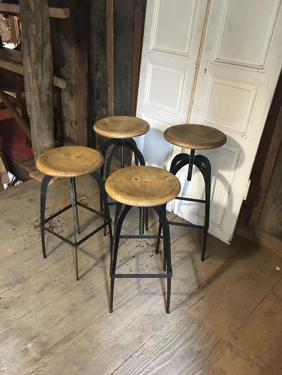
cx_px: 141
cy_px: 188
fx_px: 315
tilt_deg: -30.6
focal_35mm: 29
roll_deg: -0.5
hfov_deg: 48.2
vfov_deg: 61.7
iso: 320
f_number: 2.2
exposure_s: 1/17
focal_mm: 4.15
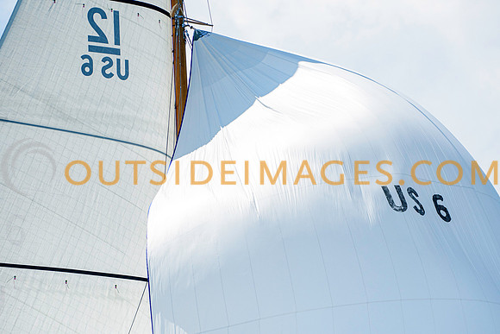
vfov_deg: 3.8
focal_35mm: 360
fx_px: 5001
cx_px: 250
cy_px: 167
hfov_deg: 5.7
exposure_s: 1/6400
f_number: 5
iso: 400
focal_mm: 240
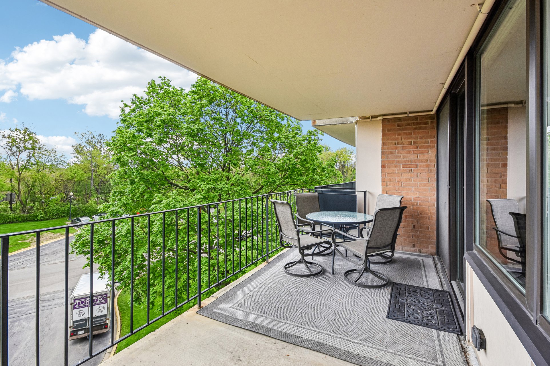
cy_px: 179
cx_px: 279
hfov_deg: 96.7
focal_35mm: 16
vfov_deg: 73.7
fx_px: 244
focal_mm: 10
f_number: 8
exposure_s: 1/200
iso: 400
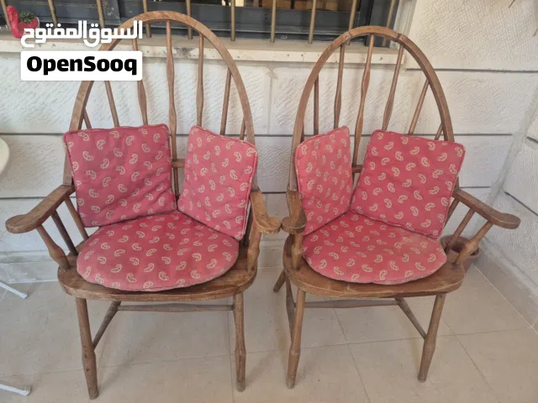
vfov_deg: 58.9
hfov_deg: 73.9
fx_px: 357
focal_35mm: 23
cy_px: 202
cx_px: 269
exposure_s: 1/100
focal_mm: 5.4
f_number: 1.8
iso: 100
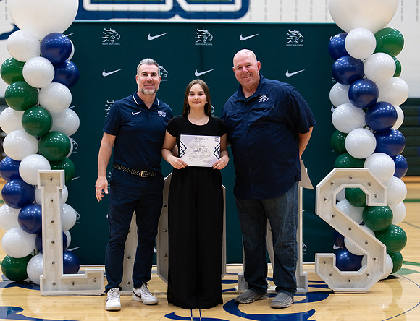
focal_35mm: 65
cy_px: 184
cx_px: 201
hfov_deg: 29.5
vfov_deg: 22.8
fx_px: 798
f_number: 1.2
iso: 400
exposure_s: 1/320
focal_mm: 50
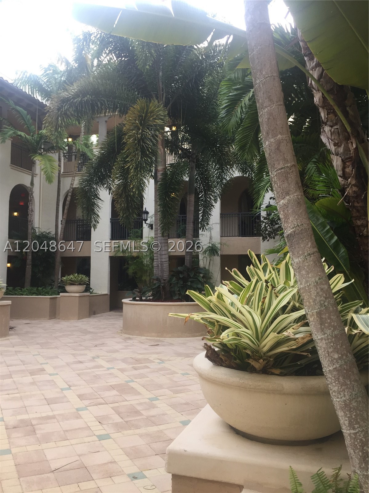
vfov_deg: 61.7
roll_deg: -1.4
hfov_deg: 48.2
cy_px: 246
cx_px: 184
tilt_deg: +3.0
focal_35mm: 29
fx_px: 412
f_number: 2.2
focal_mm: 4.15
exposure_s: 1/120
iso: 50
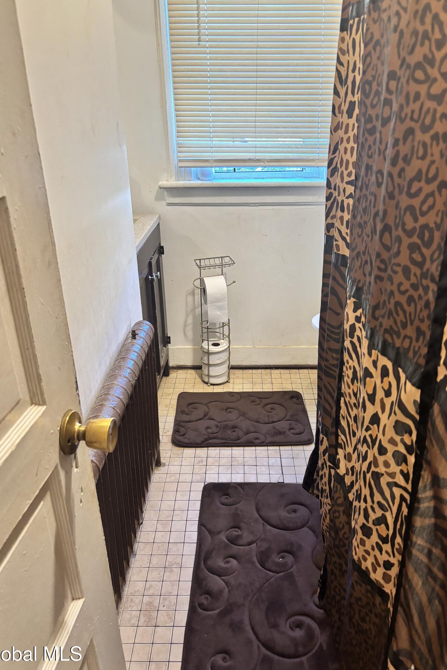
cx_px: 239
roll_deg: +1.1
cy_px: 339
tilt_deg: -23.7
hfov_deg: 46.4
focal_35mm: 28
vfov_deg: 65.5
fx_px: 521
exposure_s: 1/60
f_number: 1.6
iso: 250
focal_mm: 5.96
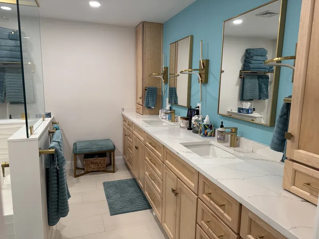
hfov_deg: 71.6
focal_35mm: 24
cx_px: 160
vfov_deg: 56.8
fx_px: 221
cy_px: 120
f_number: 1.78
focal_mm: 6.76
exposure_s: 1/120
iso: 125
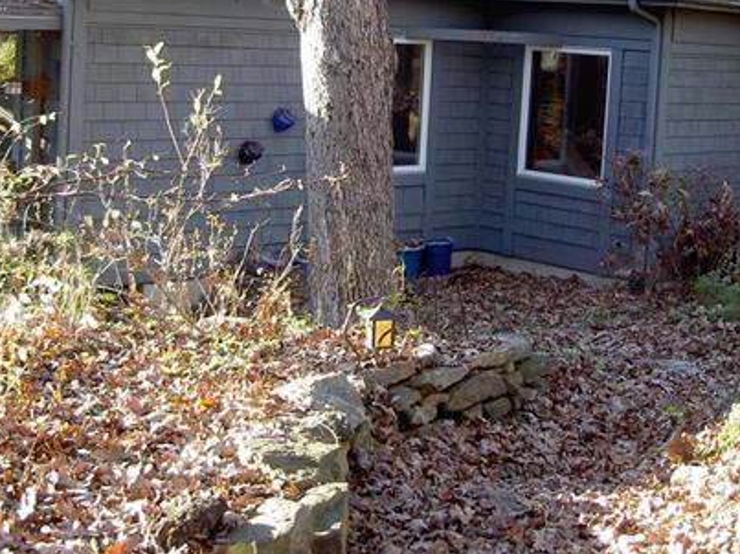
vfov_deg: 23.3
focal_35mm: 62
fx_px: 1325
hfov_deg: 31.2
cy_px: 117
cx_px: 362
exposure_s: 1/73
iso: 100
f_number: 2.8
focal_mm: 8
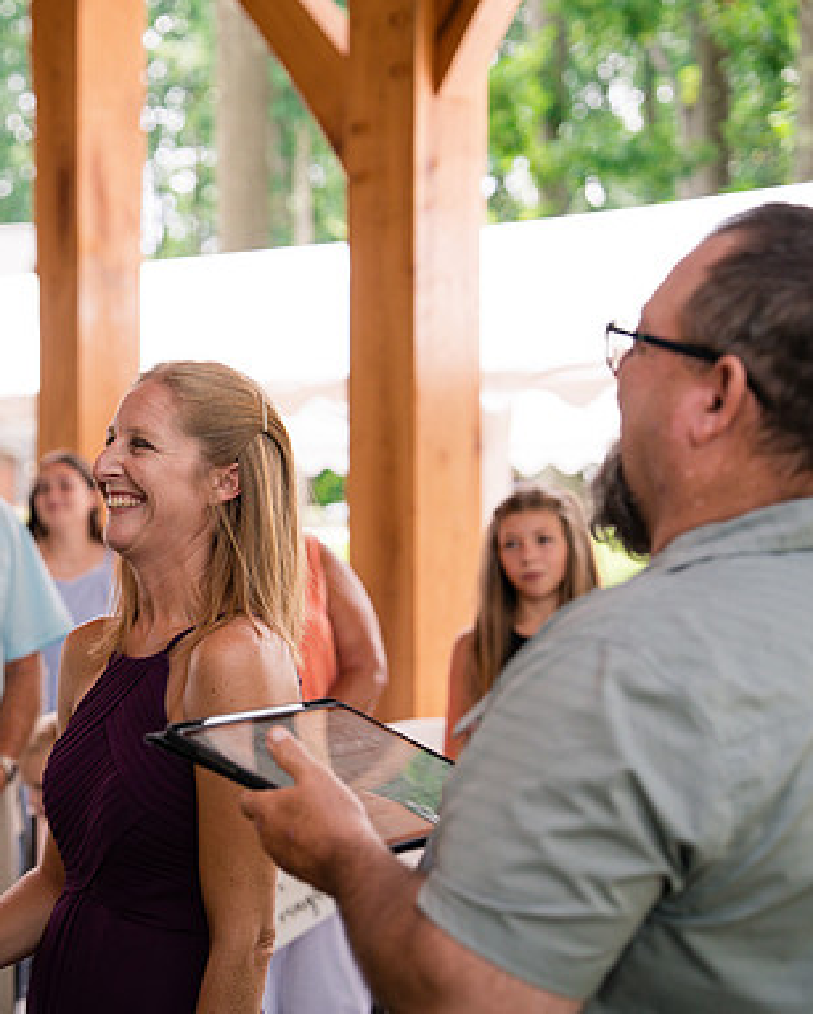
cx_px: 130
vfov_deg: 23.5
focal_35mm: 81
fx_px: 2433
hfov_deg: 18.7
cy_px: 510
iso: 400
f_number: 2.8
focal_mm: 57
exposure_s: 1/640
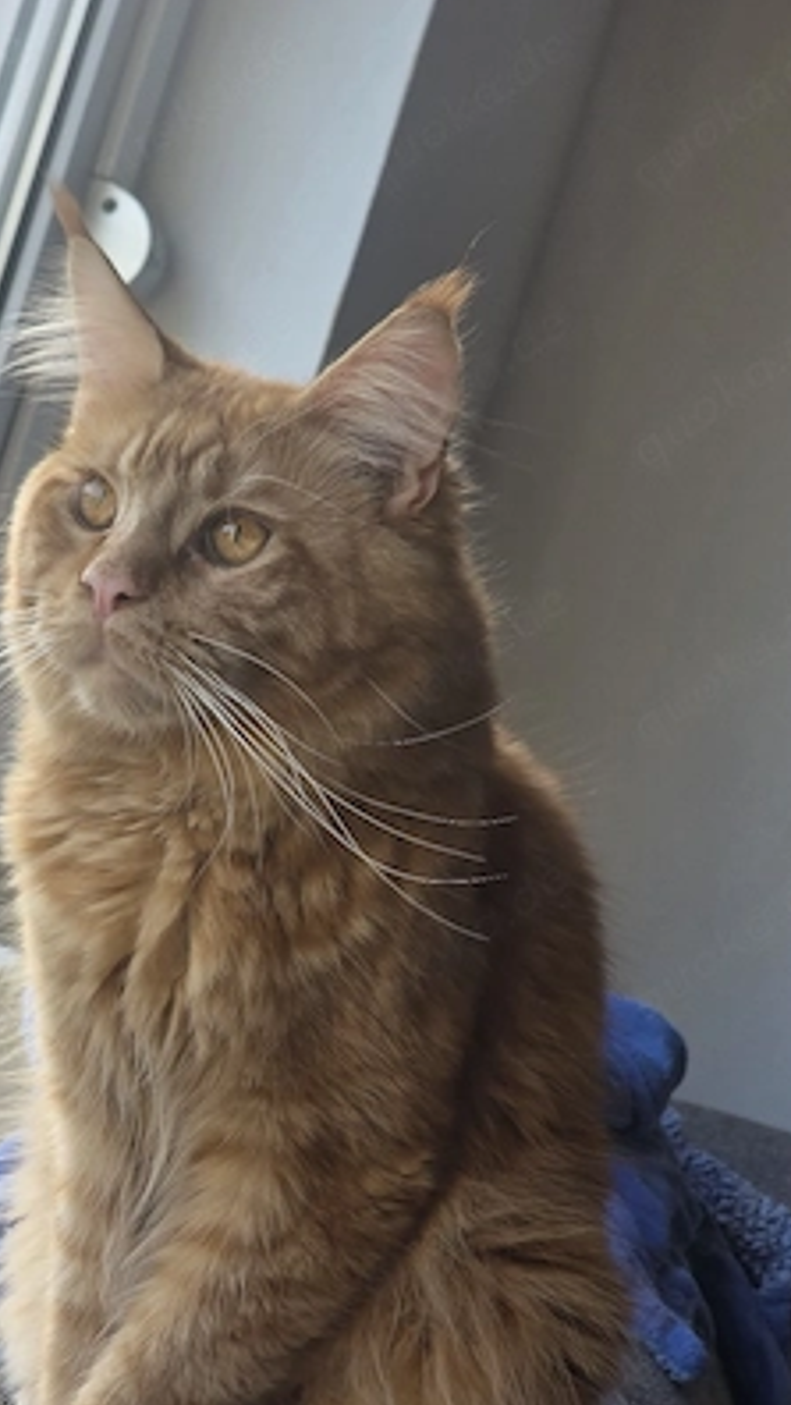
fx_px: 2831
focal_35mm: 76
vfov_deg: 27.9
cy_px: 702
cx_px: 270
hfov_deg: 15.9
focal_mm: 7.9
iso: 50
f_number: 2.4
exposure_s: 1/101
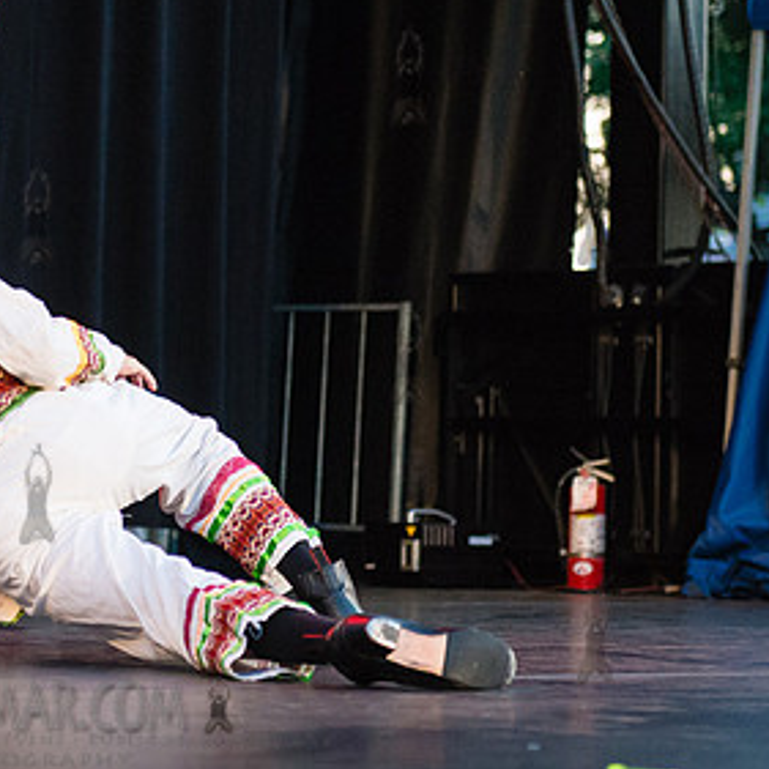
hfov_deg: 11.8
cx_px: 80
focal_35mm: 147
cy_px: 193
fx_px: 3695
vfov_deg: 11.9
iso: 4000
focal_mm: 70
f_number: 2.8
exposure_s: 1/1250
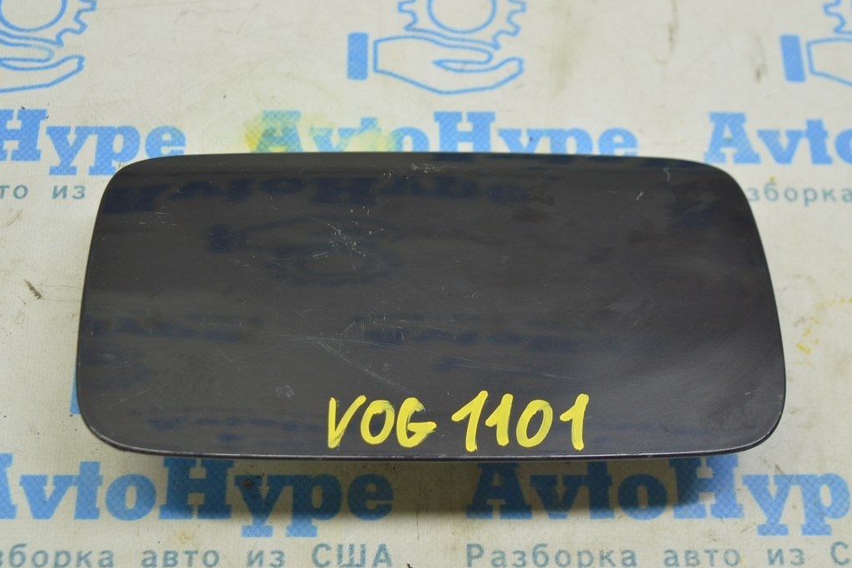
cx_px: 428
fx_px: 1656
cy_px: 283
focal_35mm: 70
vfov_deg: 19.4
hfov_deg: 28.9
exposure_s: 1/20
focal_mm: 46
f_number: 5.6
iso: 400
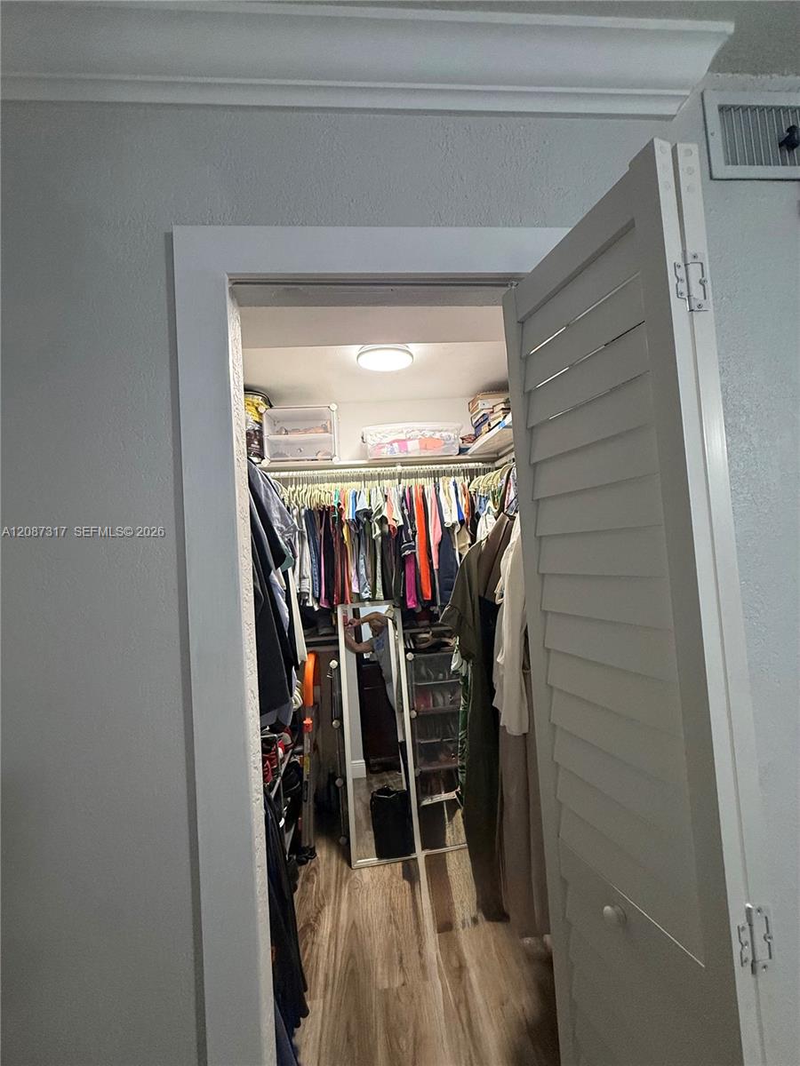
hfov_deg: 85.7
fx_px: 431
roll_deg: +2.2
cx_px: 400
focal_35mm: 14
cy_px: 533
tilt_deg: +2.3
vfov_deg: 102.1
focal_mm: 2.22
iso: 400
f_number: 2.2
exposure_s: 1/60
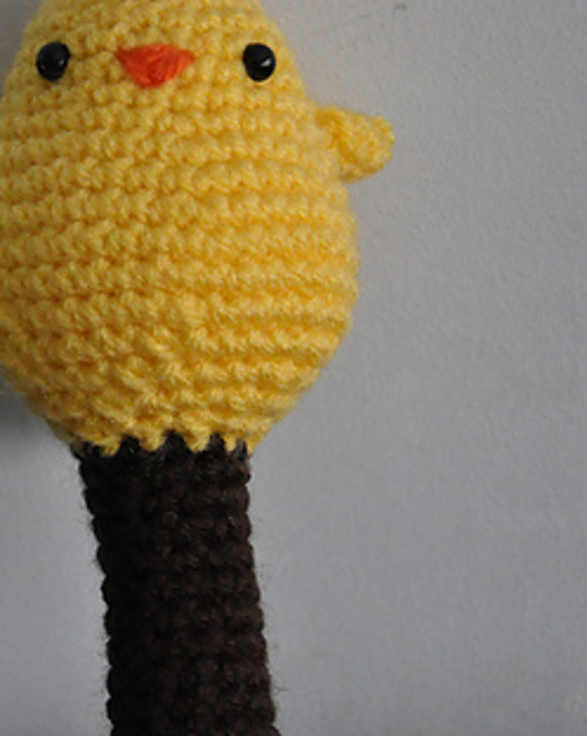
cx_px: -59
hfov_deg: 7.6
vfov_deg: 9.6
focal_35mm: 202
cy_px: 379
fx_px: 4393
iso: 3200
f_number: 5.3
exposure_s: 1/125
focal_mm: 70
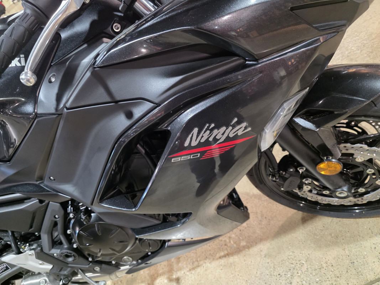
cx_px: 190
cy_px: 142
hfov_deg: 73.9
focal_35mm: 23
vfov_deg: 58.9
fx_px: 252
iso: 1600
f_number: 1.7
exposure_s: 1/120
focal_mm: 6.3
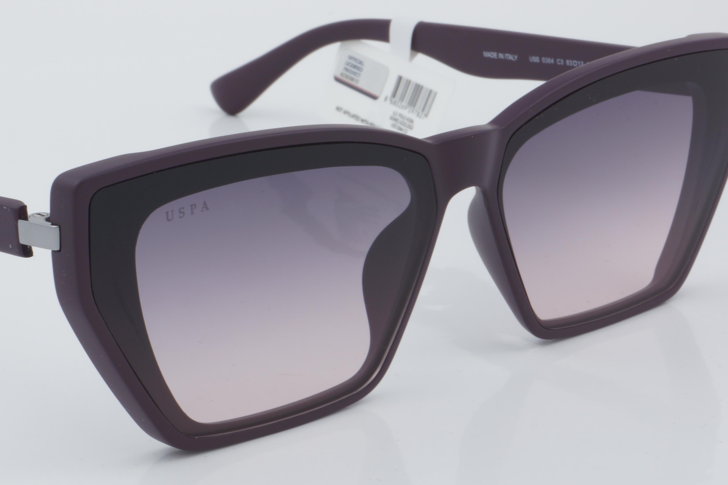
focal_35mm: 108
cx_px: 240
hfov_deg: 18.9
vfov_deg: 12.7
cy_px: 220
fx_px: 2184
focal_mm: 50
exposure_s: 1/4
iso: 100
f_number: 32
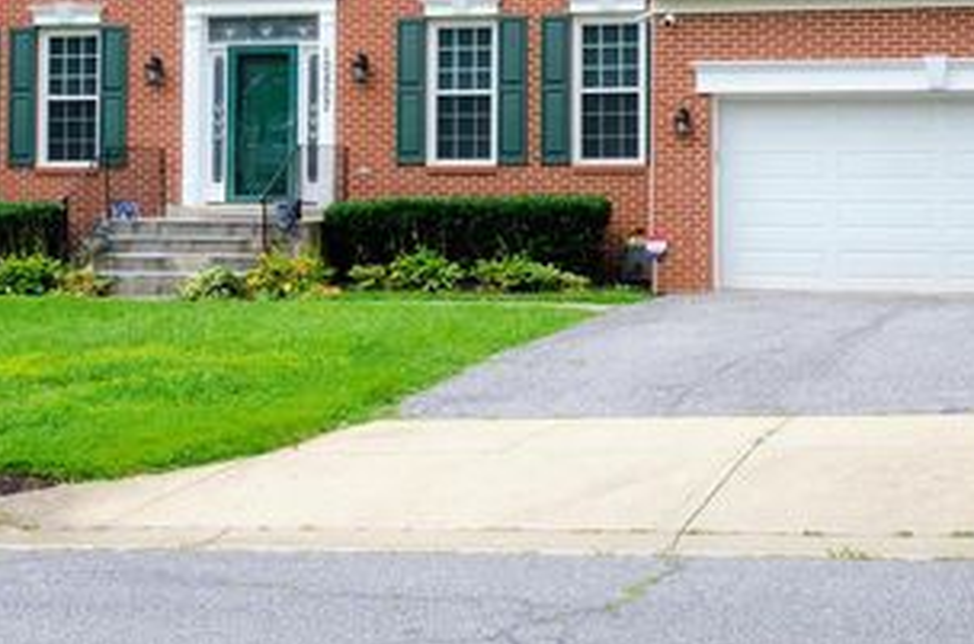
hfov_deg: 29.2
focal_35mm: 69
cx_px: 586
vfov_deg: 19.4
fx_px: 1862
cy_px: 117
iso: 1250
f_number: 16
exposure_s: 1/500
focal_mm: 28
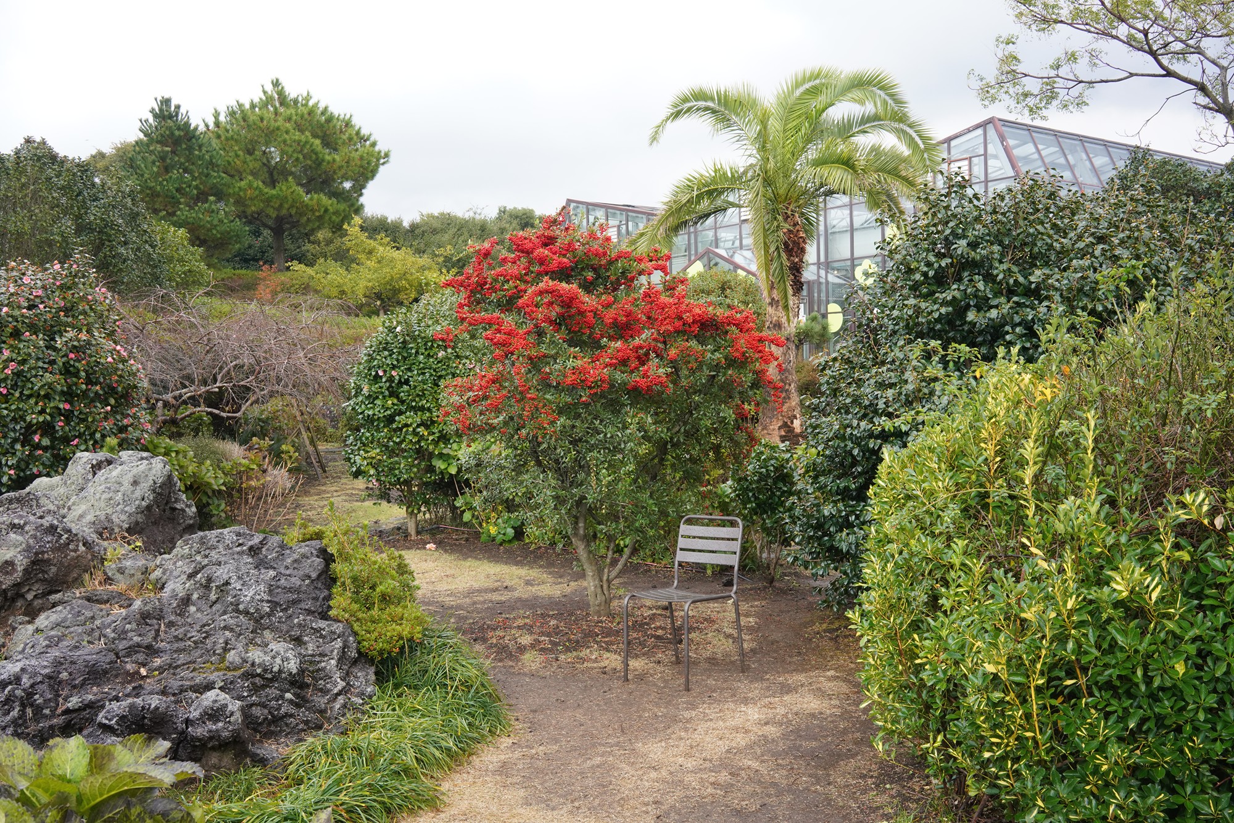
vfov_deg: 37.9
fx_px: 1200
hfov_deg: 54.4
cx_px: 617
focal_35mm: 35
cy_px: 412
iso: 1250
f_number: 13
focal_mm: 35
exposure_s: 1/100
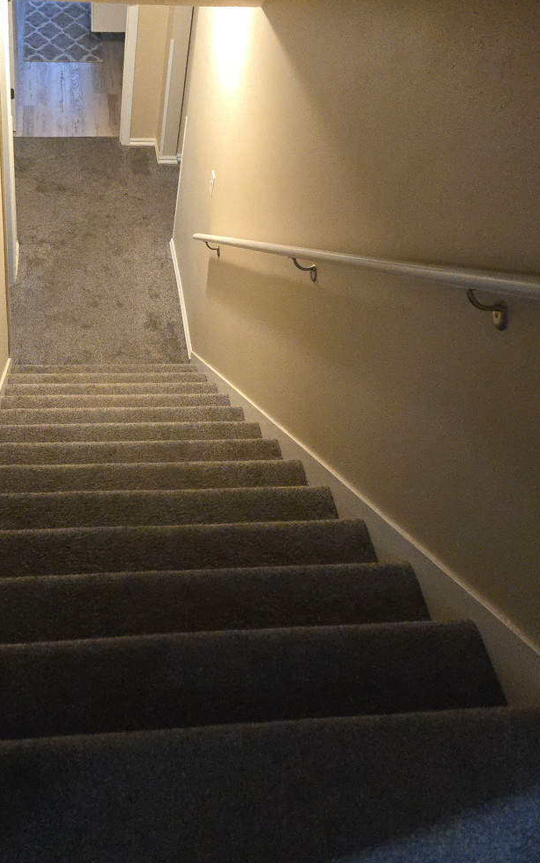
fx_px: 894
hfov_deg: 33.1
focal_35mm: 38
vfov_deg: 50.4
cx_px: 156
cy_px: 269
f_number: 1.8
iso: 1250
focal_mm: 5.4
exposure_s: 1/60
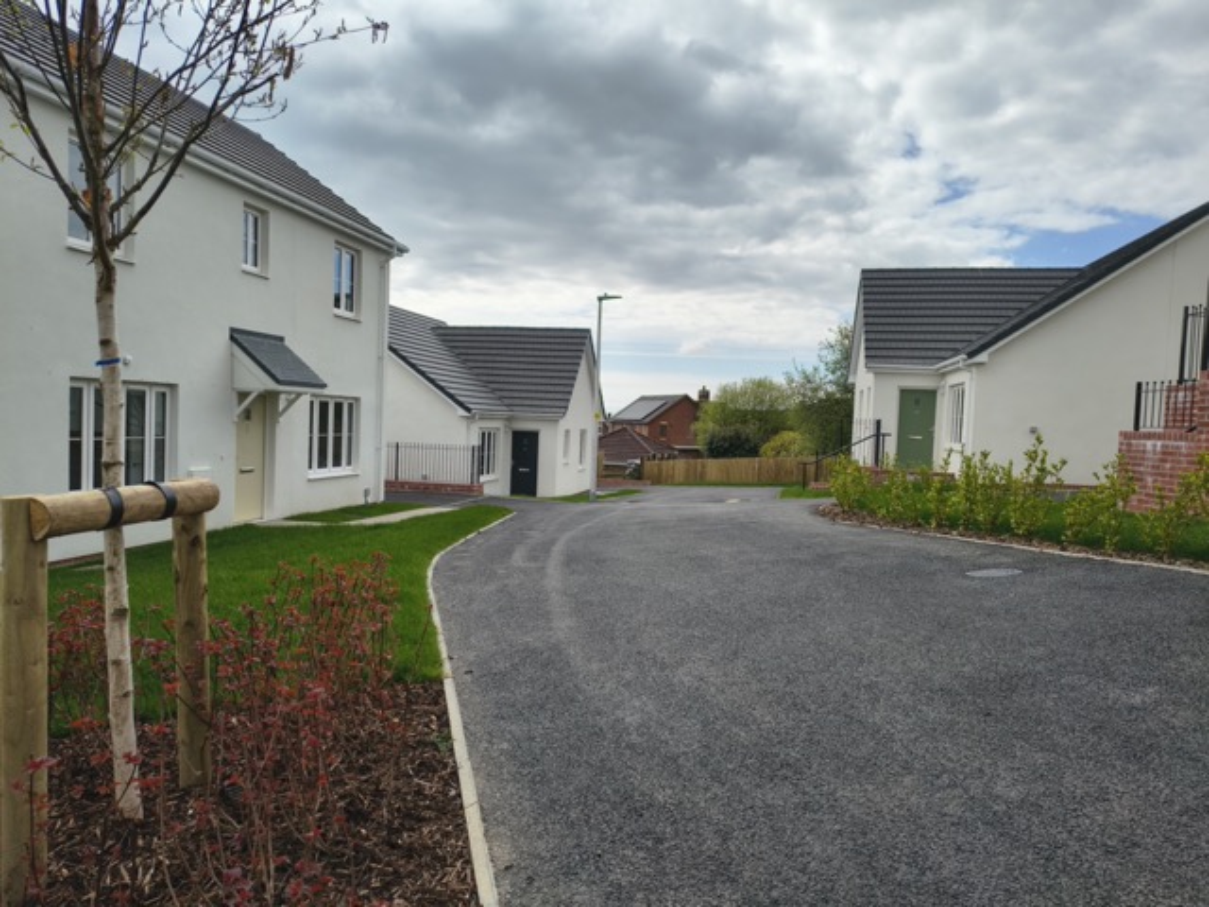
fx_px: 838
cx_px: 604
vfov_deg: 56.8
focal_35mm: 24
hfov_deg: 71.6
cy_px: 454
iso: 100
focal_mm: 5.56
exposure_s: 1/2240
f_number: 1.8
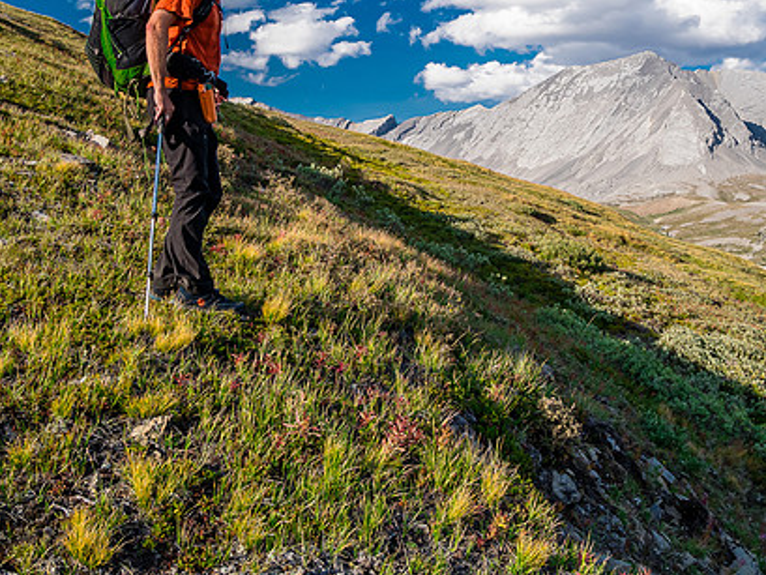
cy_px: 196
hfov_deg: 53.7
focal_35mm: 34
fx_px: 753
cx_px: 440
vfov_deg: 41.3
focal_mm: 12
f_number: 8
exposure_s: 1/100
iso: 200
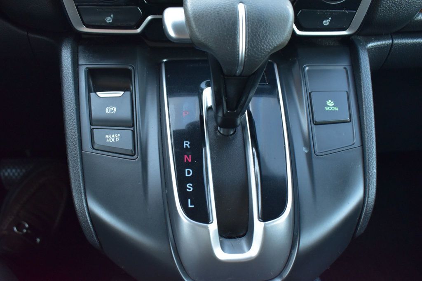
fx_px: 387
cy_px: 140
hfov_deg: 57.2
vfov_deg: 39.9
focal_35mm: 33
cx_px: 211
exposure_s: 1/15
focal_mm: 22
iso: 1400
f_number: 6.3
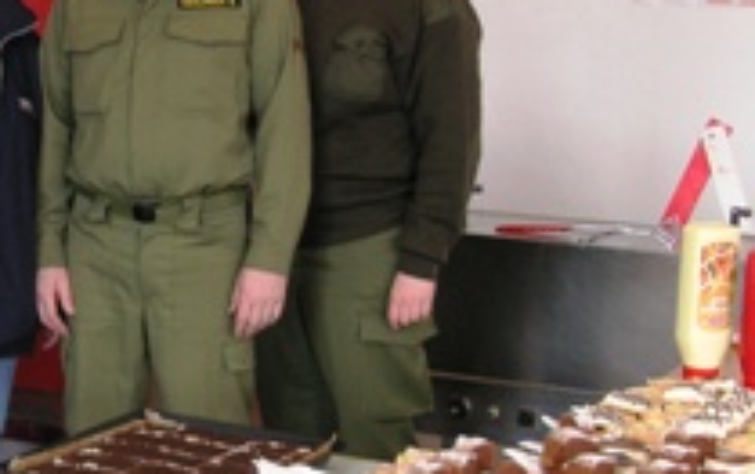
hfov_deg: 22.5
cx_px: 87
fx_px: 1853
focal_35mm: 90
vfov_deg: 14.5
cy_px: 369
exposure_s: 1/45
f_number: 2.8
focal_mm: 6.1
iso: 50
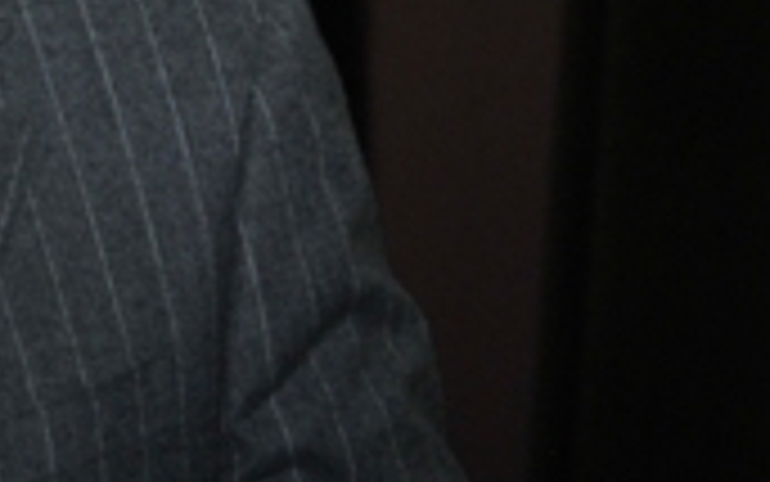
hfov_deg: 5.9
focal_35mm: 355
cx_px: -347
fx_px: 7452
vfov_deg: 3.7
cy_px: -43
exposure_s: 1/60
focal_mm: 62
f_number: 4.8
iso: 500
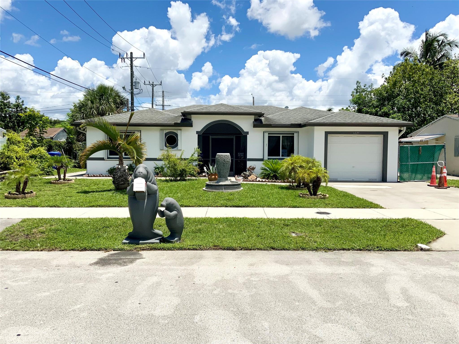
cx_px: 230
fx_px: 385
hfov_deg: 61.7
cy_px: 172
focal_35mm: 29
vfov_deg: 48.2
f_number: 1.8
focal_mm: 3
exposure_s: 1/3788
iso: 20
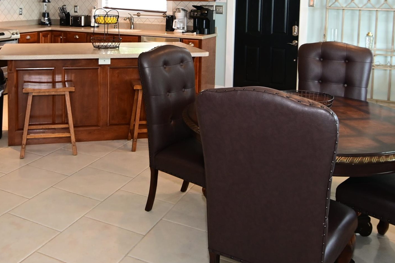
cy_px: 26
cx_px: 140
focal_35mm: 39
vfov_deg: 32.5
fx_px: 428
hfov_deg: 48.9
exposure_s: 1/8
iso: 250
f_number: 7.1
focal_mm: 12
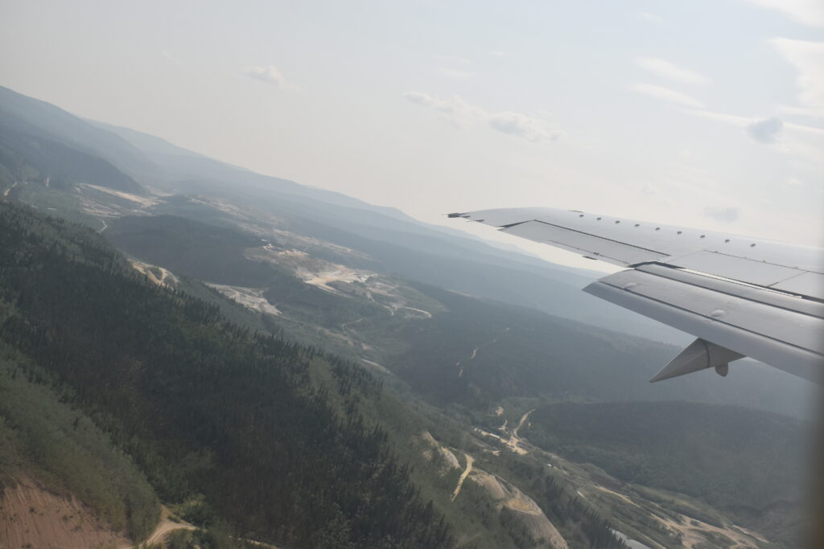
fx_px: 858
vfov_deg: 35.5
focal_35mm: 38
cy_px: 274
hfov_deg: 51.3
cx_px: 412
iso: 400
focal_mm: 25
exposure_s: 1/2000
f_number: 7.1
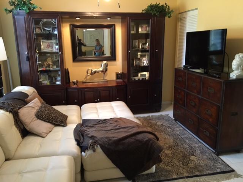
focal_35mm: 29
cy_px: 91
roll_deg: +0.0
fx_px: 204
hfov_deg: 61.7
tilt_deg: -12.9
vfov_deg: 48.2
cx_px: 122
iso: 200
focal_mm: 4.15
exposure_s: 1/17
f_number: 2.2
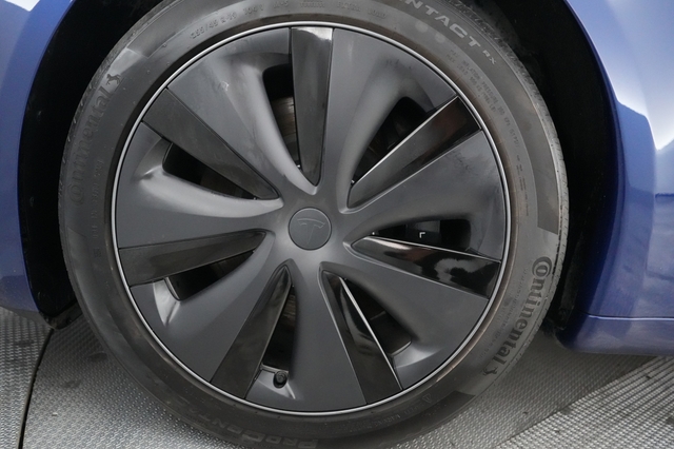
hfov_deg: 71.5
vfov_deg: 51.2
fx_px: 468
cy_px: 224
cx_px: 337
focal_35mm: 25
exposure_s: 1/160
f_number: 2.8
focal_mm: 25
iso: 12800
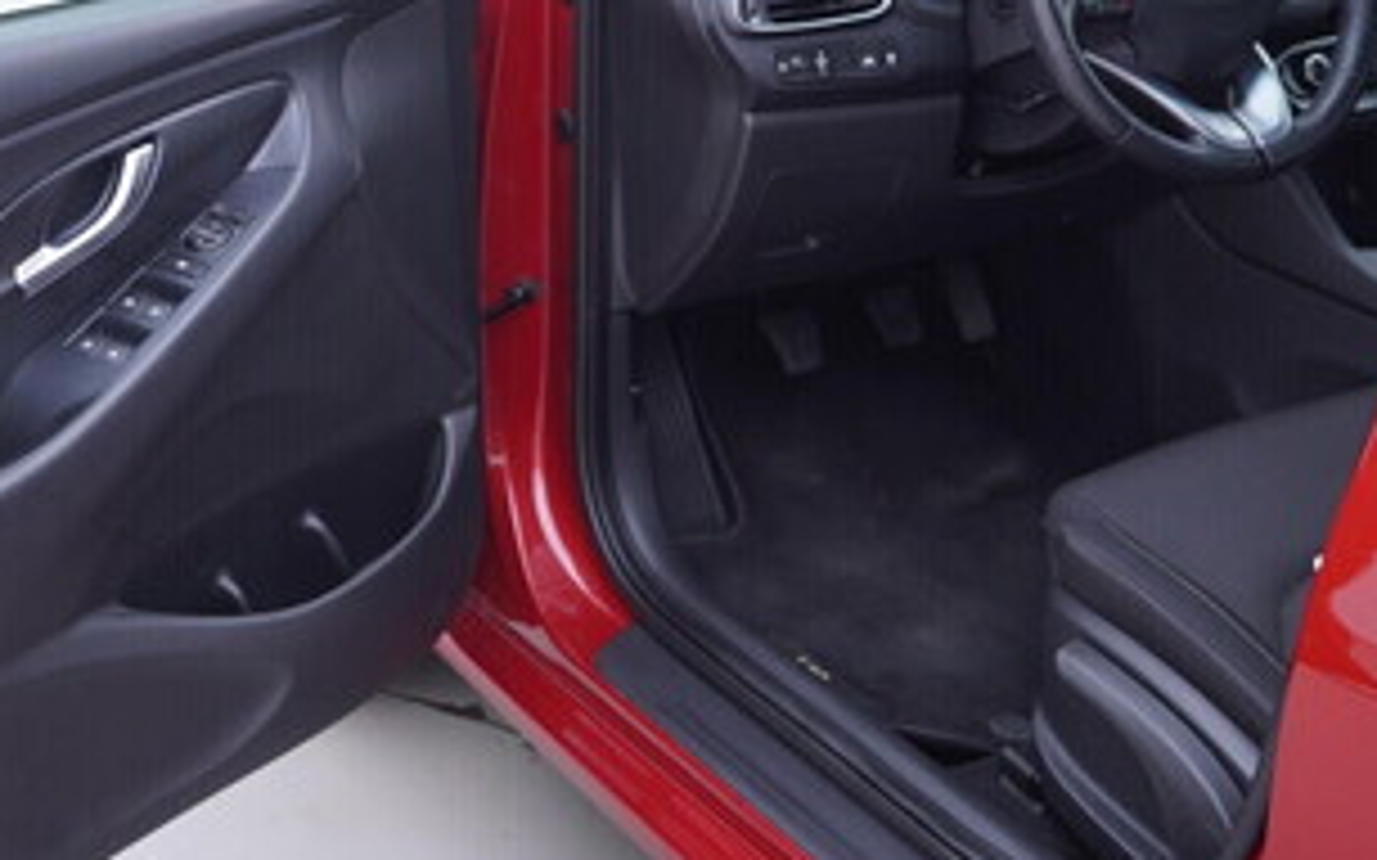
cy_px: 214
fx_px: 2476
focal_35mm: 66
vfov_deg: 19.6
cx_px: 572
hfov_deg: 31.0
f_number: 2.8
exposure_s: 1/40
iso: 125
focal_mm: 24
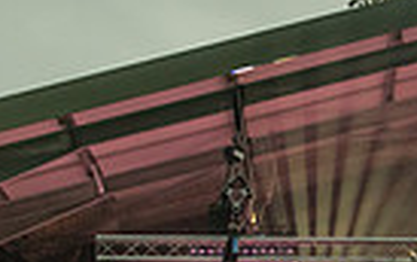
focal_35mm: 313
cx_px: 584
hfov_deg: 6.6
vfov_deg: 4.2
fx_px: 3562
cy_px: 358
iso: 2500
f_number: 5
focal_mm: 70
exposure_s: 1/125
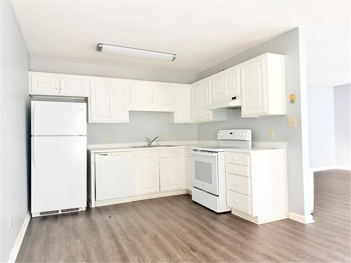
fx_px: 243
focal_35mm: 24
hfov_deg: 71.6
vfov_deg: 56.8
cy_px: 132
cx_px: 176
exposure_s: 1/19
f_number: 1.78
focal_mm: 6.76
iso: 1600
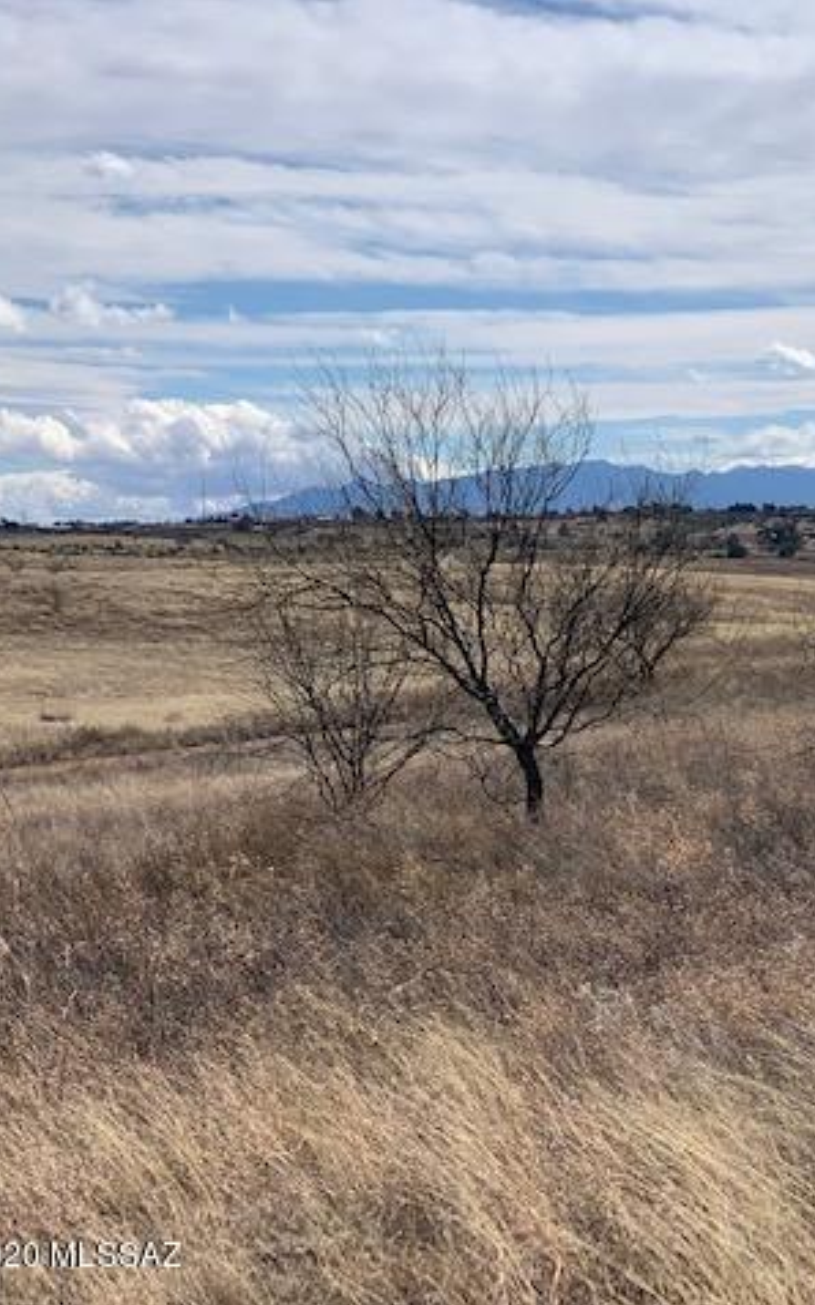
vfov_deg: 27.9
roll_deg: +0.9
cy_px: 654
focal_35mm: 74
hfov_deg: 17.2
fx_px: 2631
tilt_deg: -2.2
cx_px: 799
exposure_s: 1/2519
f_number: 2.4
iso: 16
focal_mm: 6
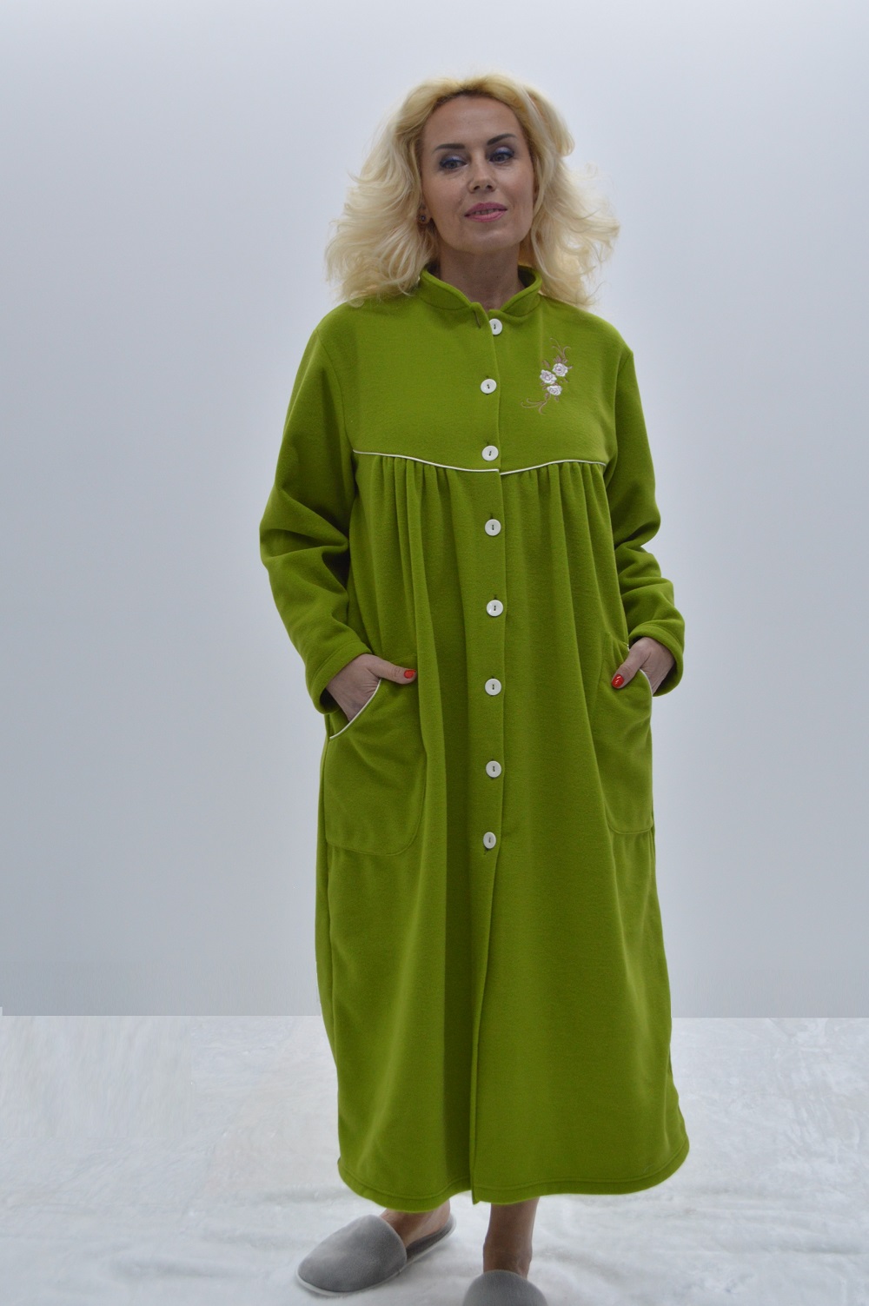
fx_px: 1414
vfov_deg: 49.6
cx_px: 434
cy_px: 653
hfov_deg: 34.2
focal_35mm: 39
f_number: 5
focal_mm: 26
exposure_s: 1/100
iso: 400
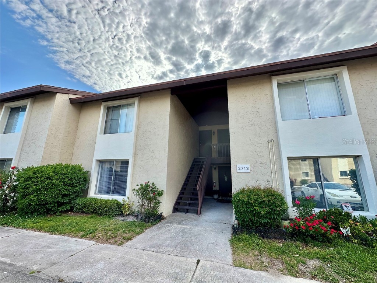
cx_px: 188
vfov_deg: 85.7
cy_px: 142
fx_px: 152
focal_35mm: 14
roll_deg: -1.4
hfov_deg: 102.1
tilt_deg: +12.6
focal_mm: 2.22
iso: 50
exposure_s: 1/1350
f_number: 2.2
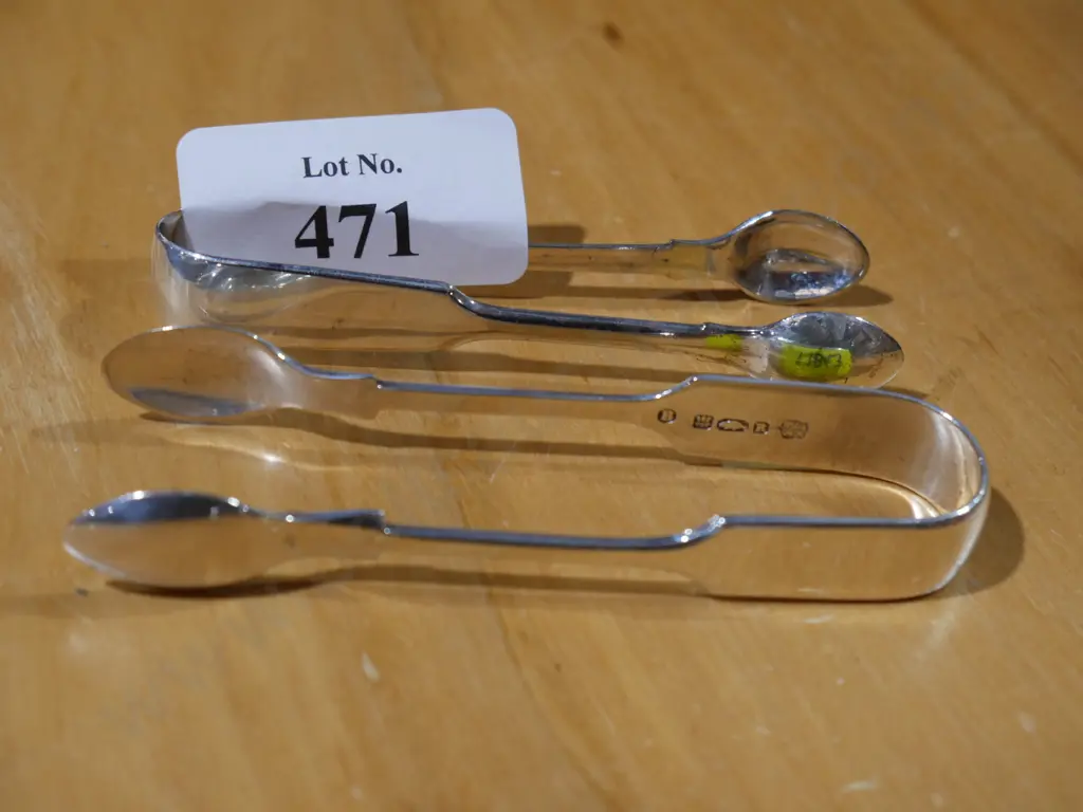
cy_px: 406
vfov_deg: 22.9
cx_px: 542
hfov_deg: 30.3
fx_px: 2002
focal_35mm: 64
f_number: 6.3
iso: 640
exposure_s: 1/80
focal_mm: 32
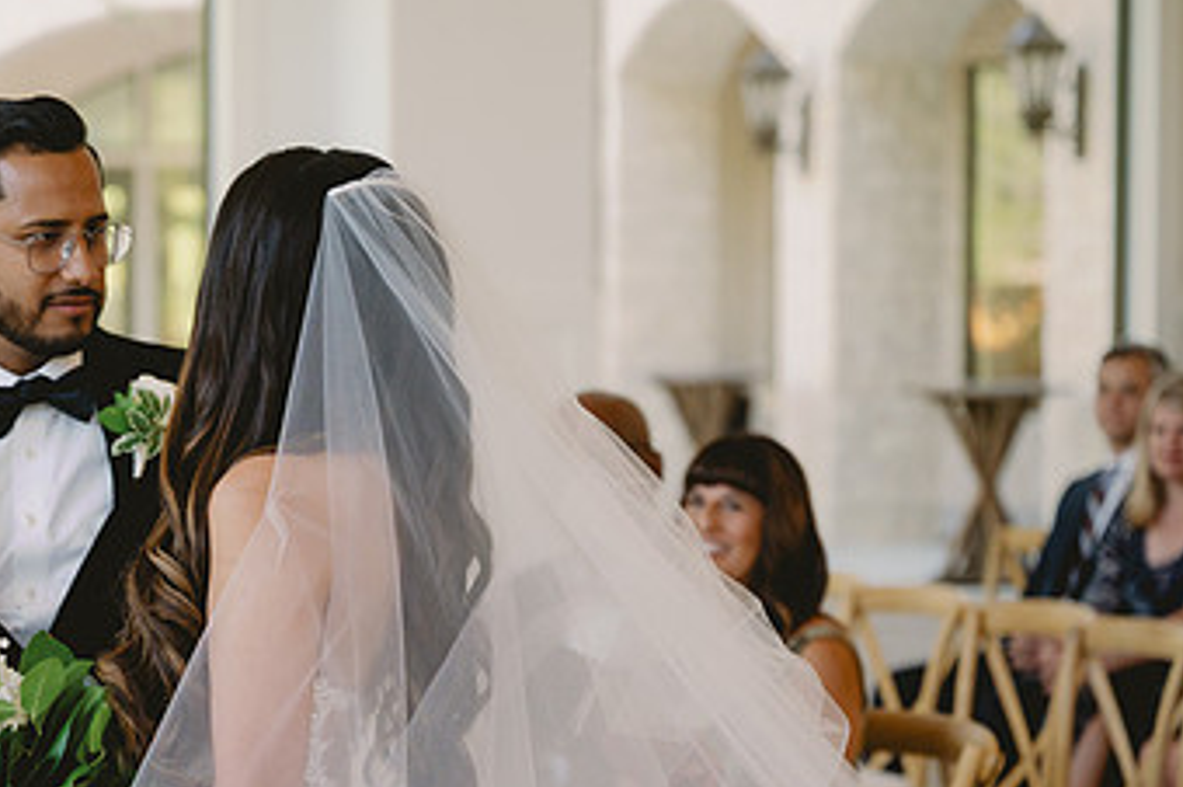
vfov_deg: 11.1
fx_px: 4038
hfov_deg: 16.6
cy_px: 585
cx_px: 248
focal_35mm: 123
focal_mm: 70
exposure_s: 1/640
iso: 1000
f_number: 2.8
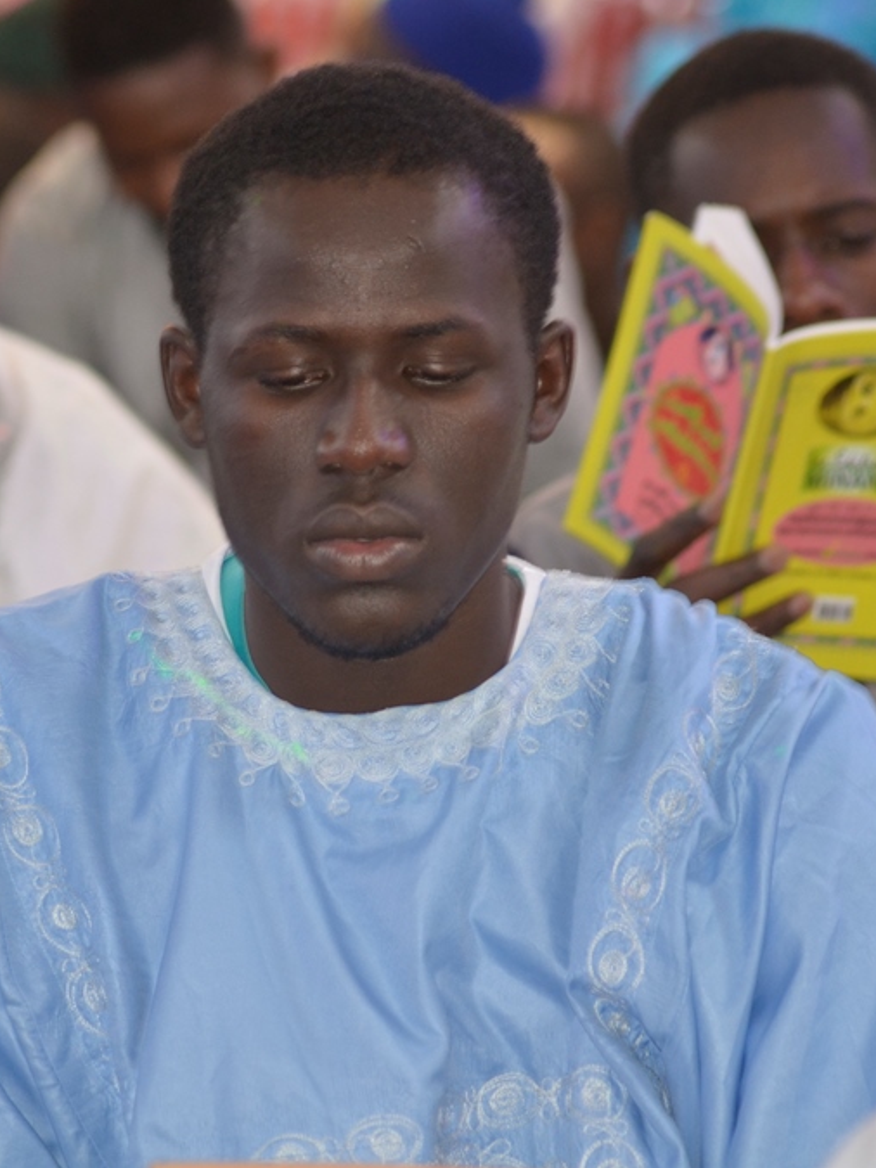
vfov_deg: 6.7
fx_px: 9948
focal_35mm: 295
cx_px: 400
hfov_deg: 5.0
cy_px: 585
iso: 640
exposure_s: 1/50
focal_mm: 135
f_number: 4.2
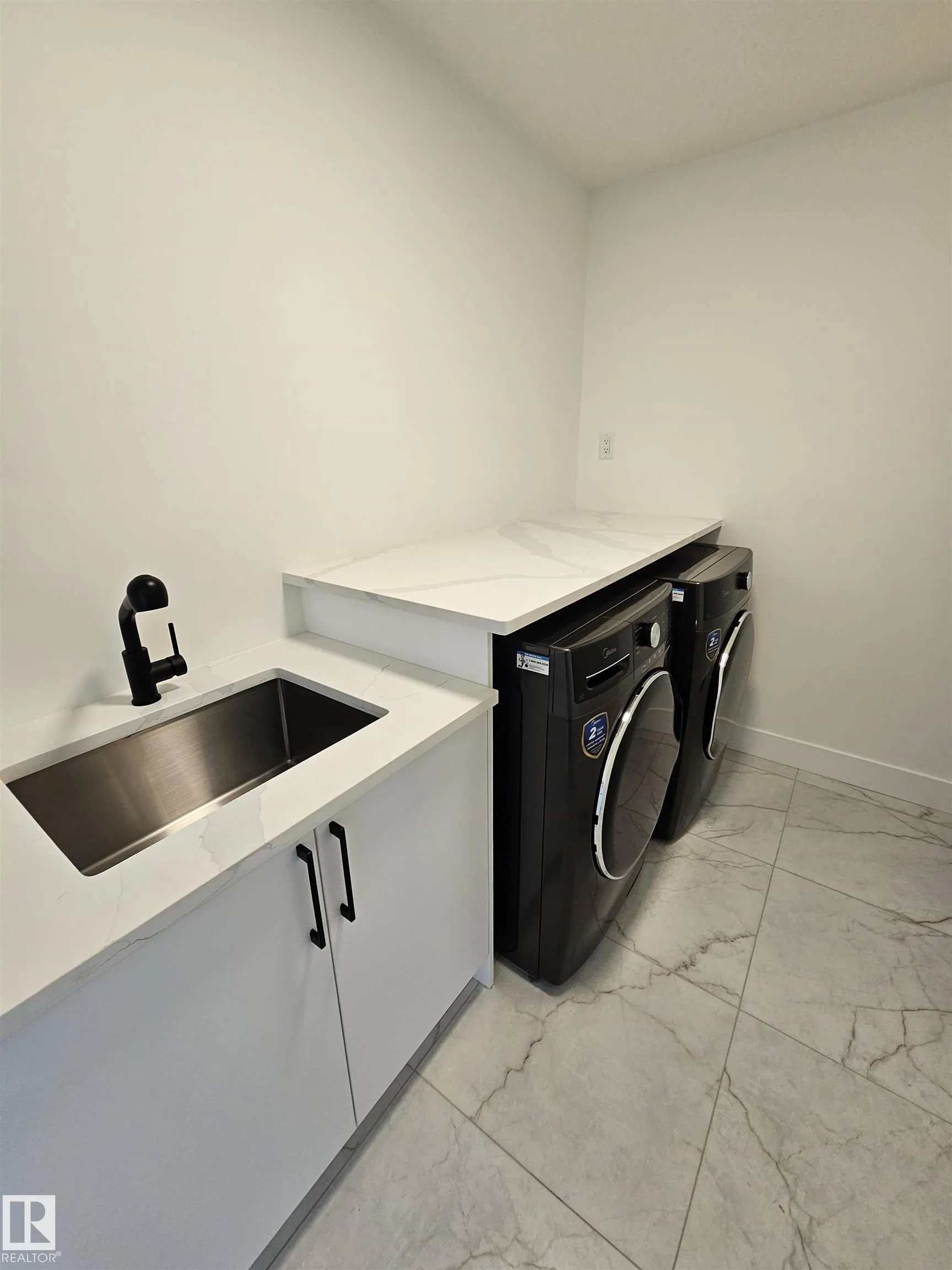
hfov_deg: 89.9
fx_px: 477
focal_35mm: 13
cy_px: 635
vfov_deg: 106.2
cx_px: 476
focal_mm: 2.2
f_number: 2.2
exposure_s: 1/60
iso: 100
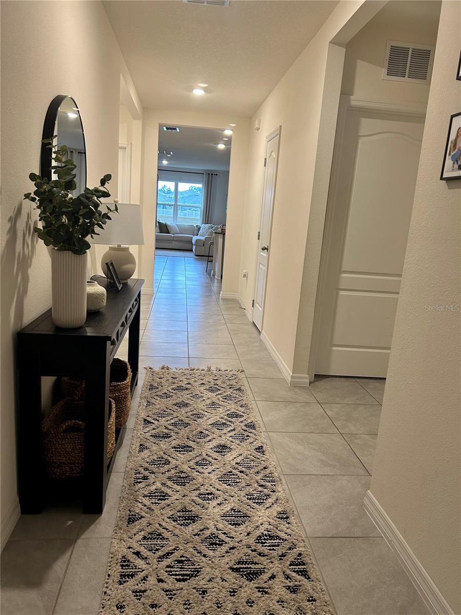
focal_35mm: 26
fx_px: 462
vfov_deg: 67.3
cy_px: 308
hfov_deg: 53.1
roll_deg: -3.8
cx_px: 230
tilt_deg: -11.7
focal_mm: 5.7
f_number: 1.5
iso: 100
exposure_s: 1/60
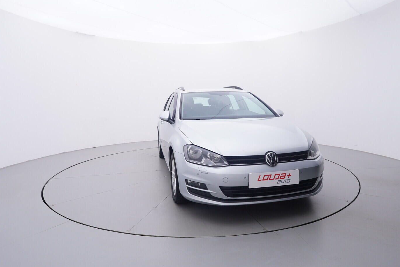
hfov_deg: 74.8
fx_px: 261
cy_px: 132
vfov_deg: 54.1
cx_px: 201
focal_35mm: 24
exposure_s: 1/80
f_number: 5
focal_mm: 15
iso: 200
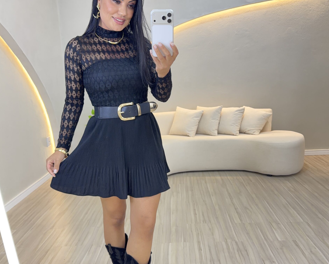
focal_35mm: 32
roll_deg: +3.2
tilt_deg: -28.7
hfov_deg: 55.7
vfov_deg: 45.8
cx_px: 162
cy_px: 141
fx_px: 312
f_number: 1.78
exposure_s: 1/60
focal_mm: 6.76
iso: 200
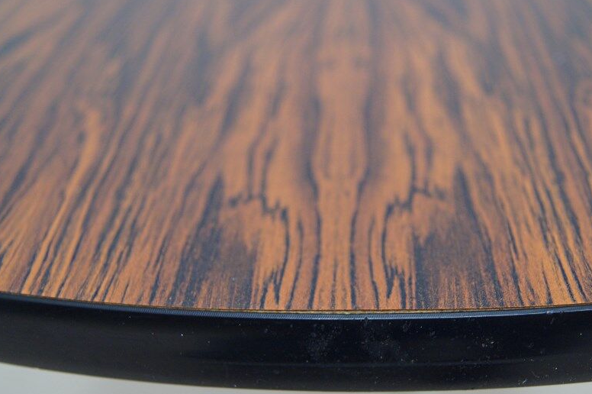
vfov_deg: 23.2
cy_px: 277
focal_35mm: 58
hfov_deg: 34.4
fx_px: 953
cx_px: 346
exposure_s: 1/30
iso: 200
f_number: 4
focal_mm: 24
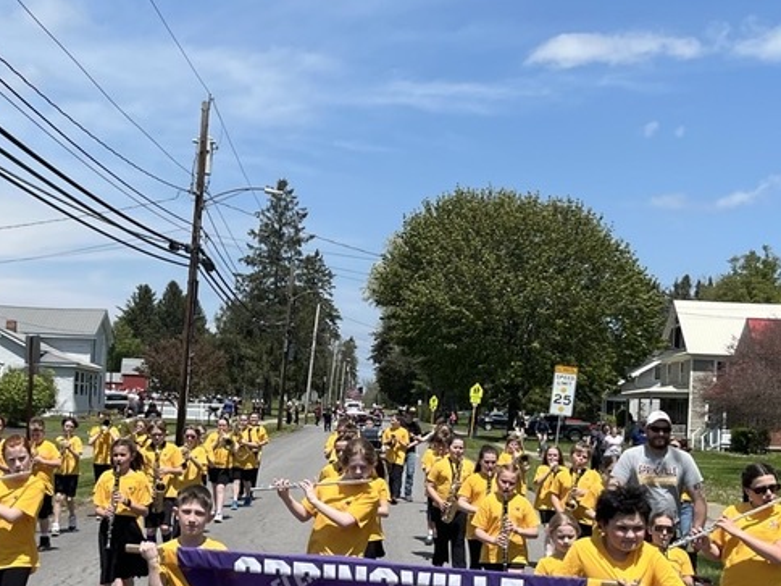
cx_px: 265
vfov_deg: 26.3
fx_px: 1241
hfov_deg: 34.6
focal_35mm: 55
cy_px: 412
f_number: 1.6
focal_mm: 5.1
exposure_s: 1/4651
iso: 50
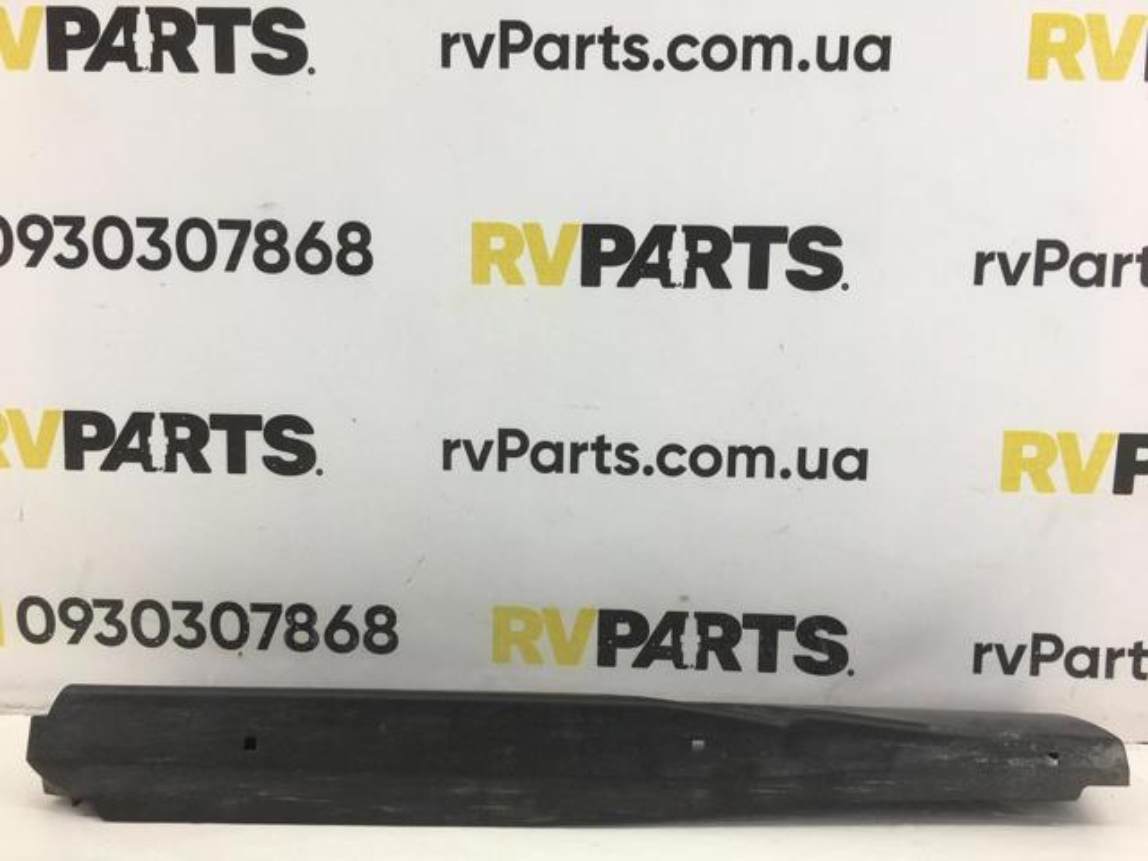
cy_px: 430
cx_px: 574
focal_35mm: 29
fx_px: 962
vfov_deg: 48.2
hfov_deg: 61.7
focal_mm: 4.15
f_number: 2.2
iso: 25
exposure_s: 1/50
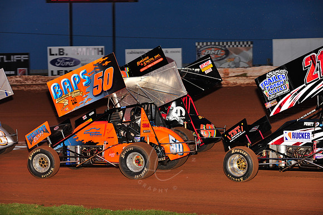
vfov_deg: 13.0
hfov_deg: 19.5
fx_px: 942
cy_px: 108
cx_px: 162
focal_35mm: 105
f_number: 5.6
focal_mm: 105
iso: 800
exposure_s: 1/320
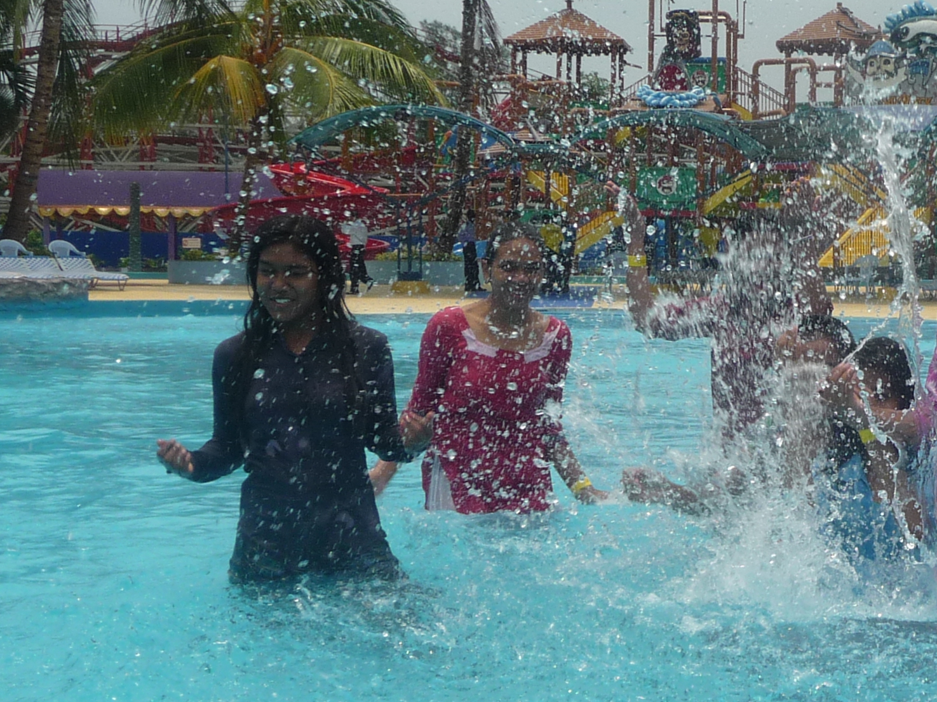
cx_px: 809
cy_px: 401
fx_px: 2030
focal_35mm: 75
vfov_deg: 19.6
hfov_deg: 25.3
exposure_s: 1/400
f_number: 8
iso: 100
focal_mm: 5.3
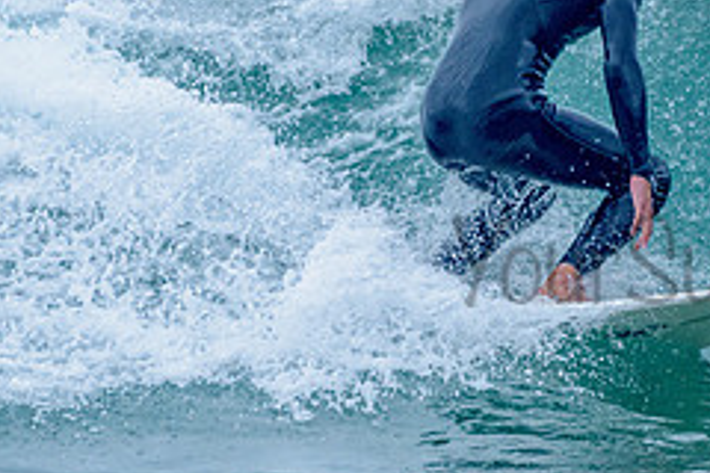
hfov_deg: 1.4
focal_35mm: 1515
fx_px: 29877
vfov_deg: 0.9
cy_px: 179
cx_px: 614
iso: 800
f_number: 5.6
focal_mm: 500
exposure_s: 1/2000
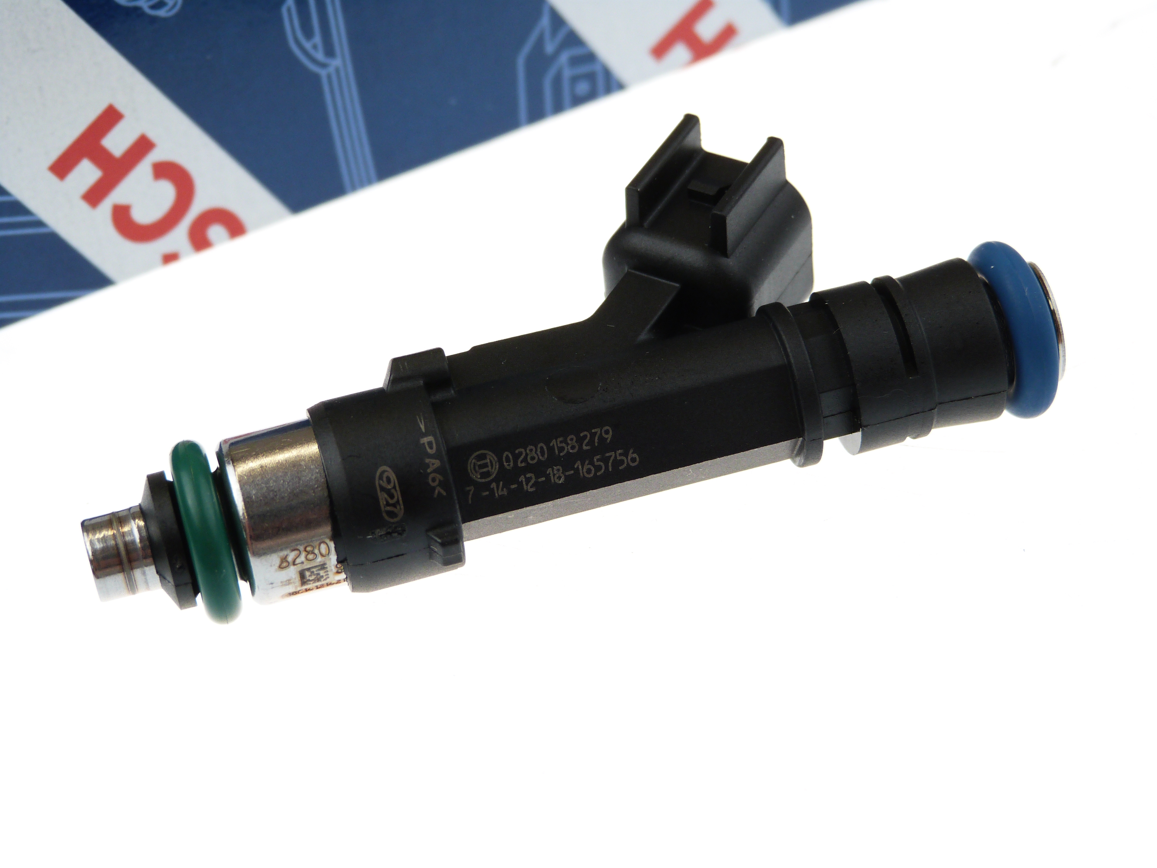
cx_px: 578
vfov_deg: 16.8
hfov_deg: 22.3
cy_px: 434
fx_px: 2941
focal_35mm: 88
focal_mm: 15.8
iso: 100
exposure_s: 1/100
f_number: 3.4
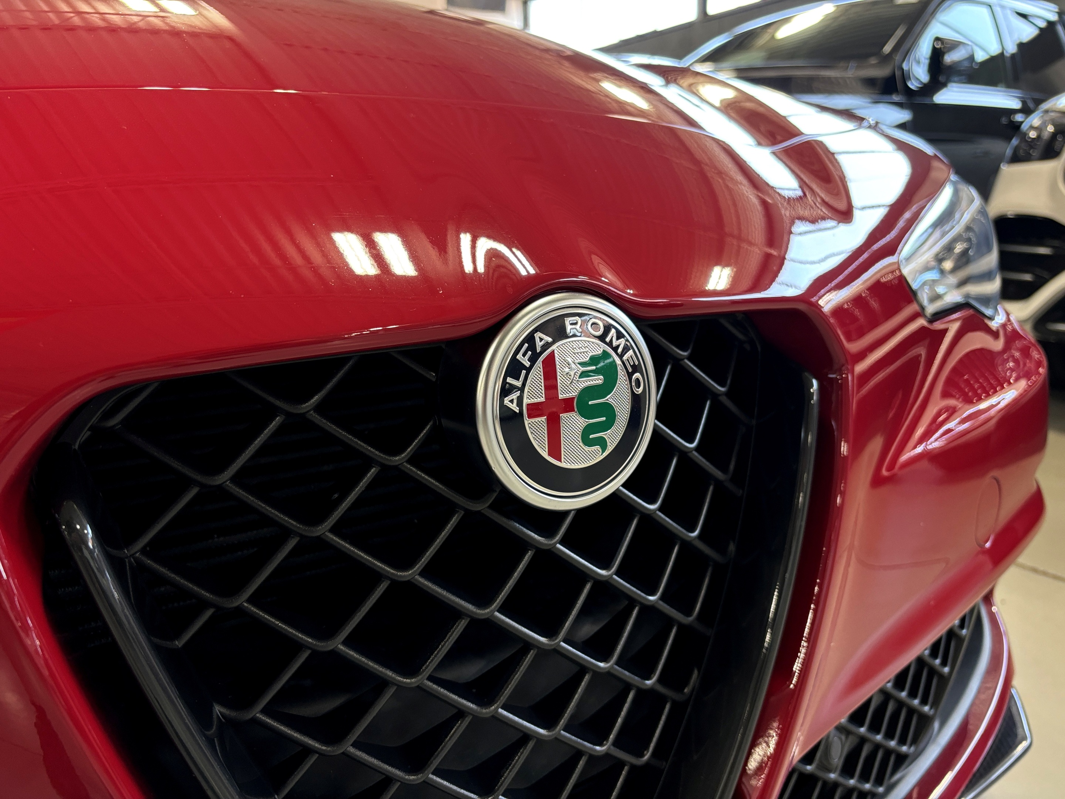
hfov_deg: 67.3
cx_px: 532
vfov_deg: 53.1
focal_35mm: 26
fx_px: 800
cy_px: 400
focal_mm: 5.96
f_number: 1.6
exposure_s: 1/99
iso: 125
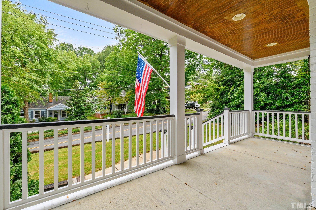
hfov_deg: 100.4
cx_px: 158
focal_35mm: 15
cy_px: 105
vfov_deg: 77.3
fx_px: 132
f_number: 8
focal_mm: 15
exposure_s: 1/50
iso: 500
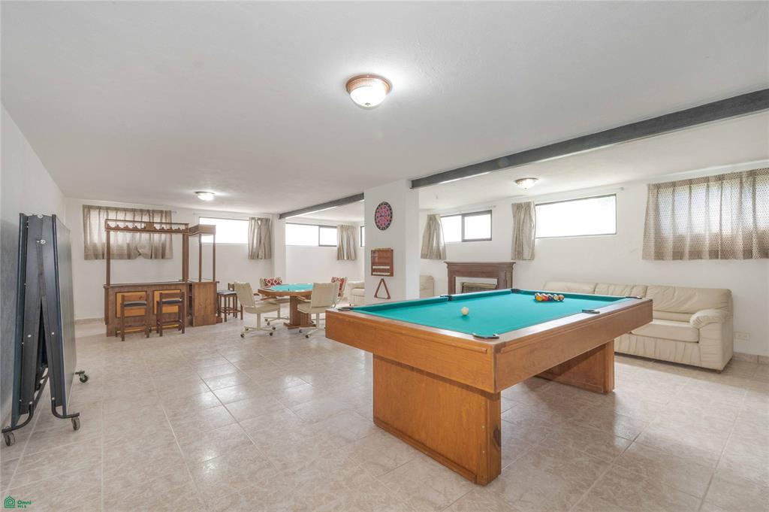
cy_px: 256
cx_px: 384
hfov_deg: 104.3
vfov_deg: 81.1
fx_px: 299
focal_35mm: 14
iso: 400
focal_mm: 14
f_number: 22
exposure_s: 1/1.25
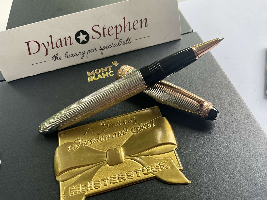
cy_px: 100
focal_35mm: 29
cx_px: 134
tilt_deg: -52.8
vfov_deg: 48.2
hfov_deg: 61.7
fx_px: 224
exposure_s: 1/86
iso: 64
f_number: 1.8
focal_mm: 3
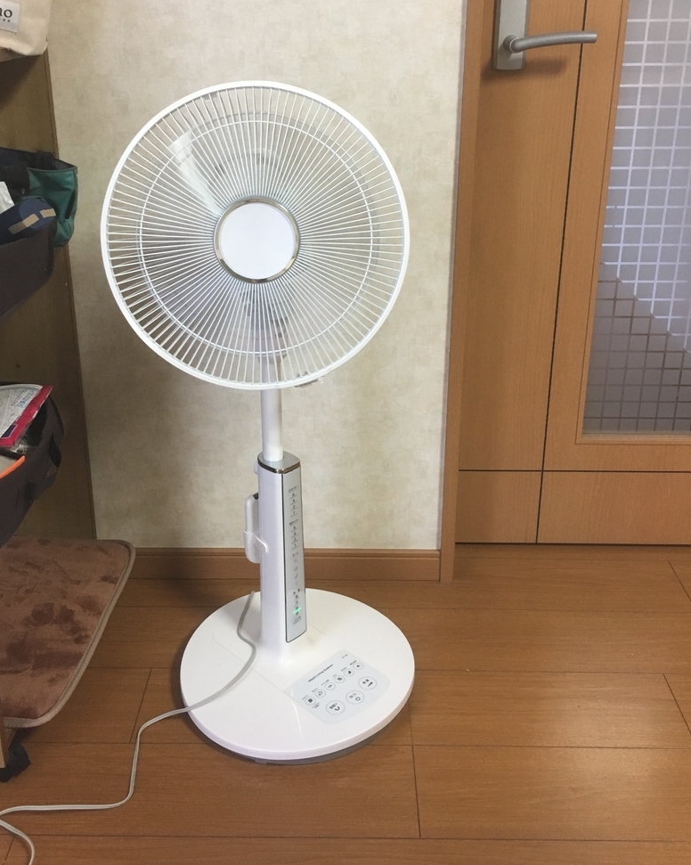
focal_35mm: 35
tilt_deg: -20.6
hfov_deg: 42.2
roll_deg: -0.2
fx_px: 895
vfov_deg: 51.1
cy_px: 337
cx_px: 336
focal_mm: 4.15
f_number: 2.2
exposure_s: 1/30
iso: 125
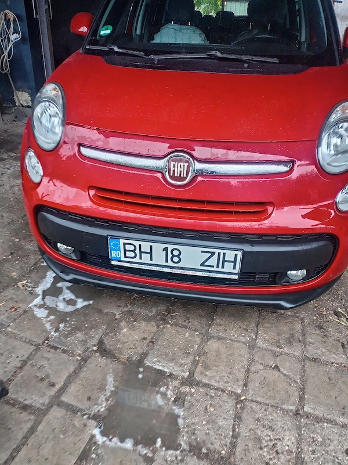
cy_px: 232
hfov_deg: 51.3
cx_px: 174
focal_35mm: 27
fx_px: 362
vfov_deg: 65.3
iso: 254
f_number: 1.8
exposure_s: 1/25
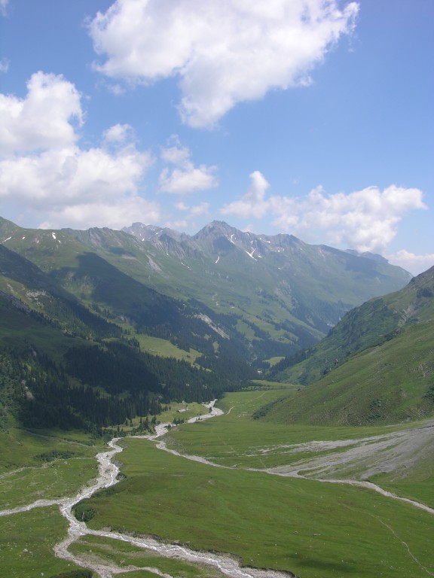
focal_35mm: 35
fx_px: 585
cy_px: 289
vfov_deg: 52.6
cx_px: 217
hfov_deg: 40.7
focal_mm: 8.9
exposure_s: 1/235
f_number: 6.3
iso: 50
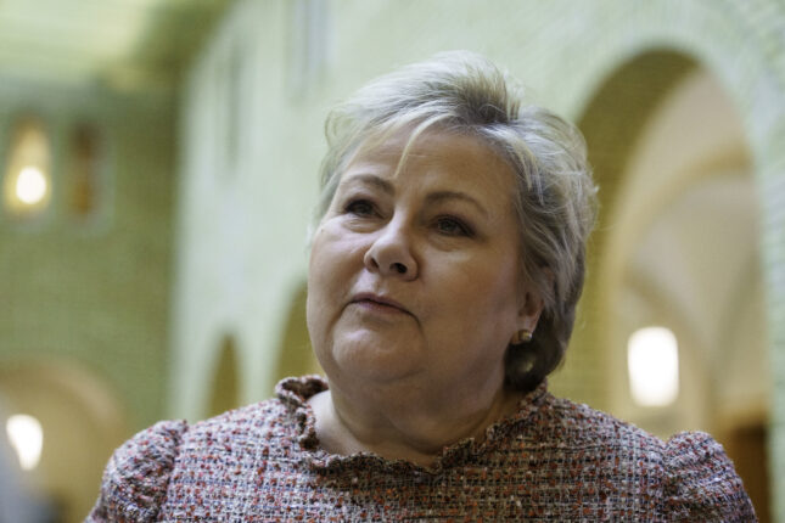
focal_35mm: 70
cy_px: 262
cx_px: 392
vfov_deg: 19.5
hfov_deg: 28.8
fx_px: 1526
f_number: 2.8
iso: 5000
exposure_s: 1/320
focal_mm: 70
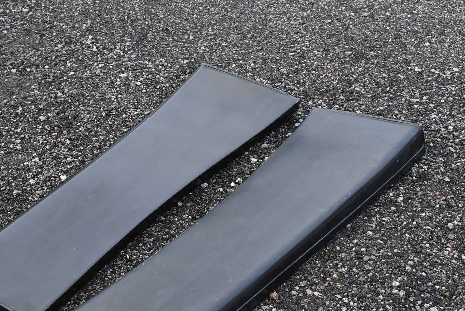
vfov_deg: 21.5
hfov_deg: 31.8
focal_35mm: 63
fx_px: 814
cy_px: 200
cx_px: 186
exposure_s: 1/200
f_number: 8
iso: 1250
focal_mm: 28
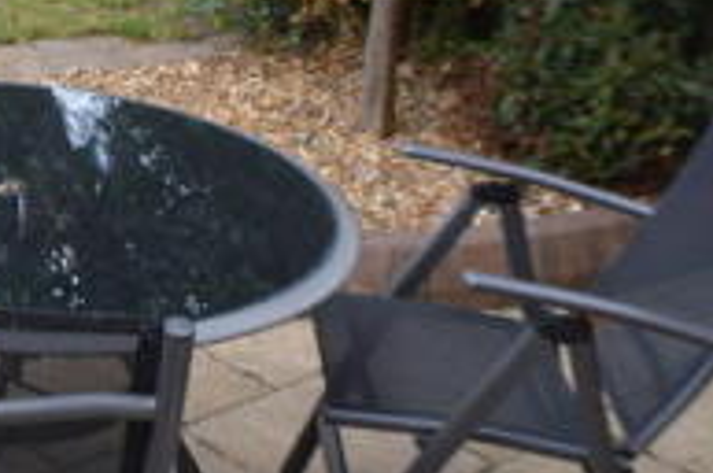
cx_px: -436
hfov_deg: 17.5
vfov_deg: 13.2
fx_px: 2017
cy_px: -15
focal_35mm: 102
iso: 180
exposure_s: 1/125
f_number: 5.6
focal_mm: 20
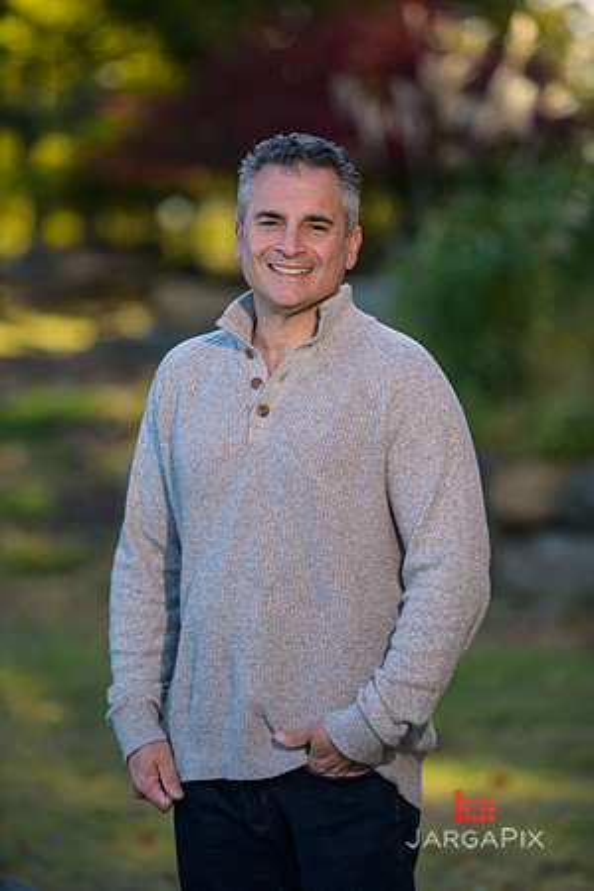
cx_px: 297
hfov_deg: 8.3
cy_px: 446
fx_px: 4083
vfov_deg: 12.5
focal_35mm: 165
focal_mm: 165
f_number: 3.2
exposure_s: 1/500
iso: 200
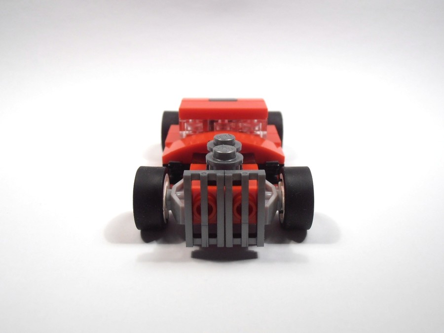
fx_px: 475
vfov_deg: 38.7
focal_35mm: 37
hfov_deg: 50.1
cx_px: 222
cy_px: 166
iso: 80
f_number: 3.9
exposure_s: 1/60
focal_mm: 6.61
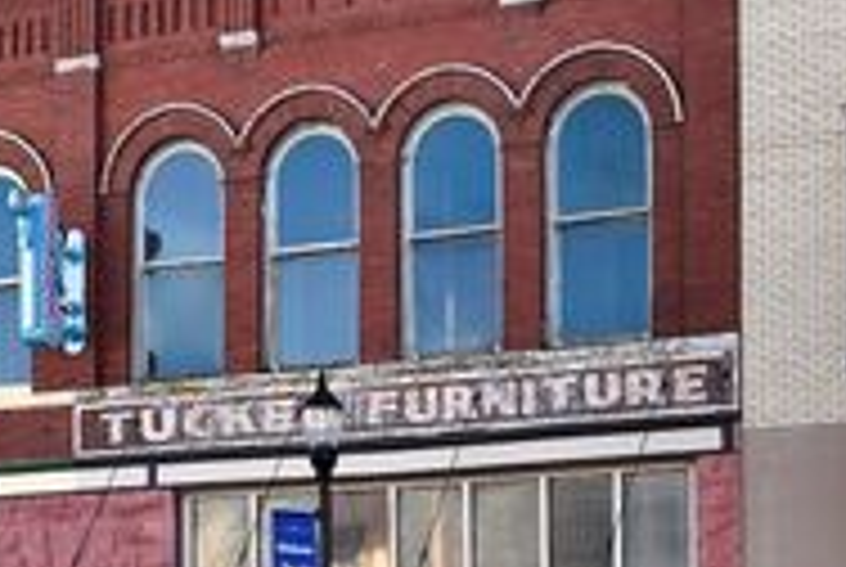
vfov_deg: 11.7
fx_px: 2754
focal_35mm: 117
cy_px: 382
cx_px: 117
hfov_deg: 17.3
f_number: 5.6
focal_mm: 44
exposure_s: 1/125
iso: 100
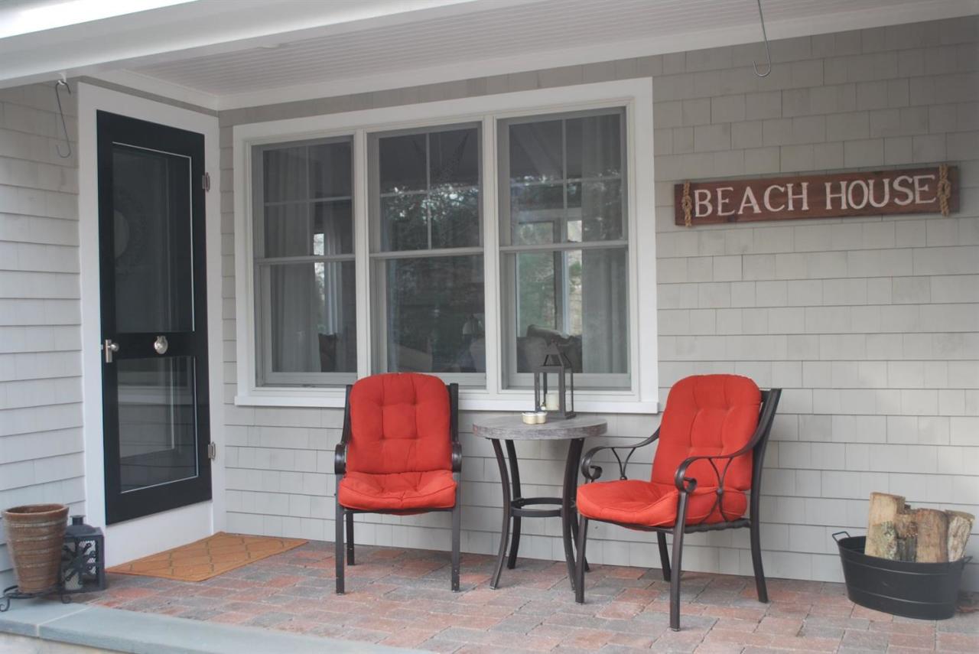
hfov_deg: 49.5
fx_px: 1061
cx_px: 490
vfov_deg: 34.3
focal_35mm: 39
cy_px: 327
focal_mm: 26
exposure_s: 1/60
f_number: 4.2
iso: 200
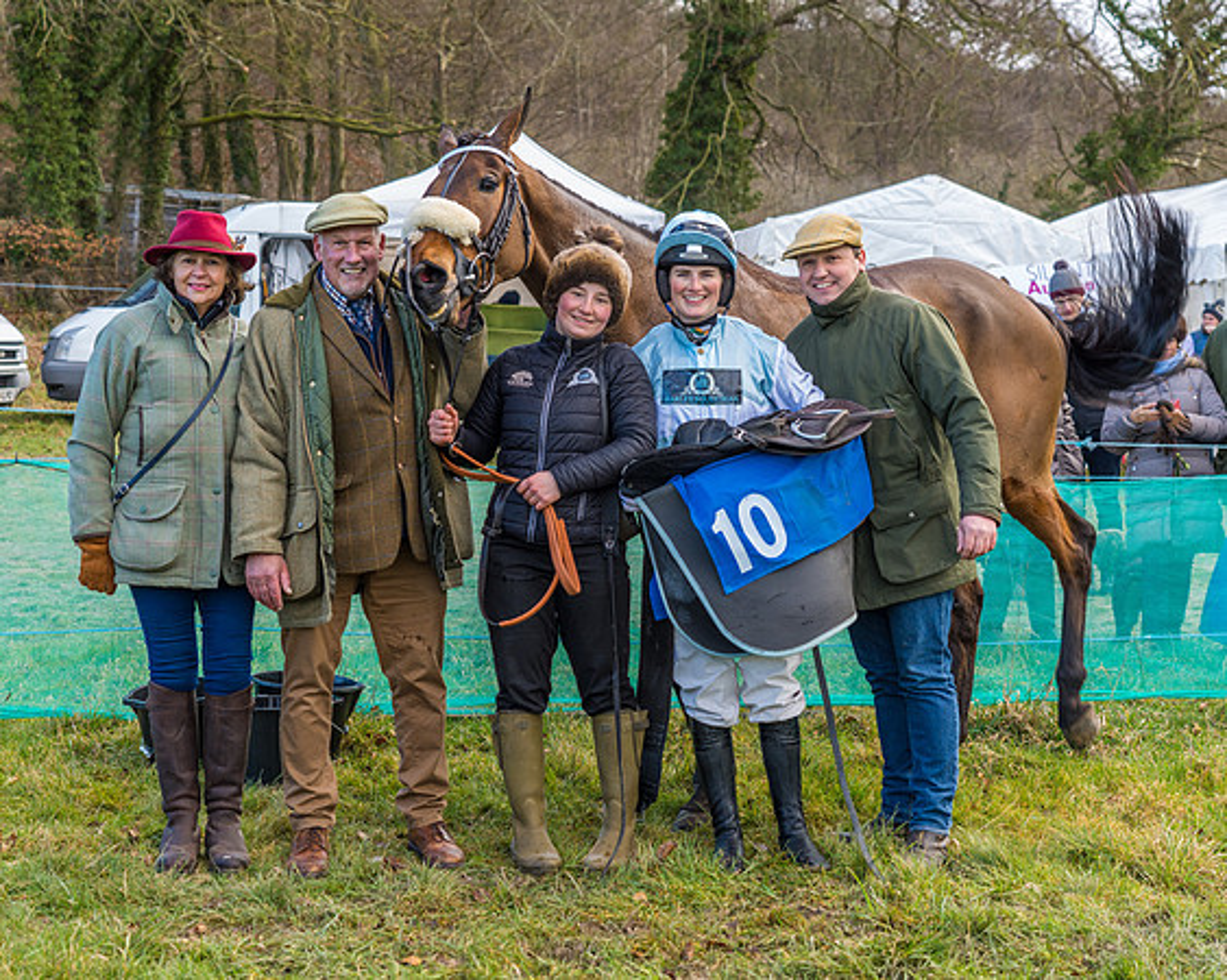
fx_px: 2227
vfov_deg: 24.8
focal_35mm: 61
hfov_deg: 30.8
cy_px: 478
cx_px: 603
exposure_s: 1/250
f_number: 5
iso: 400
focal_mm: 51
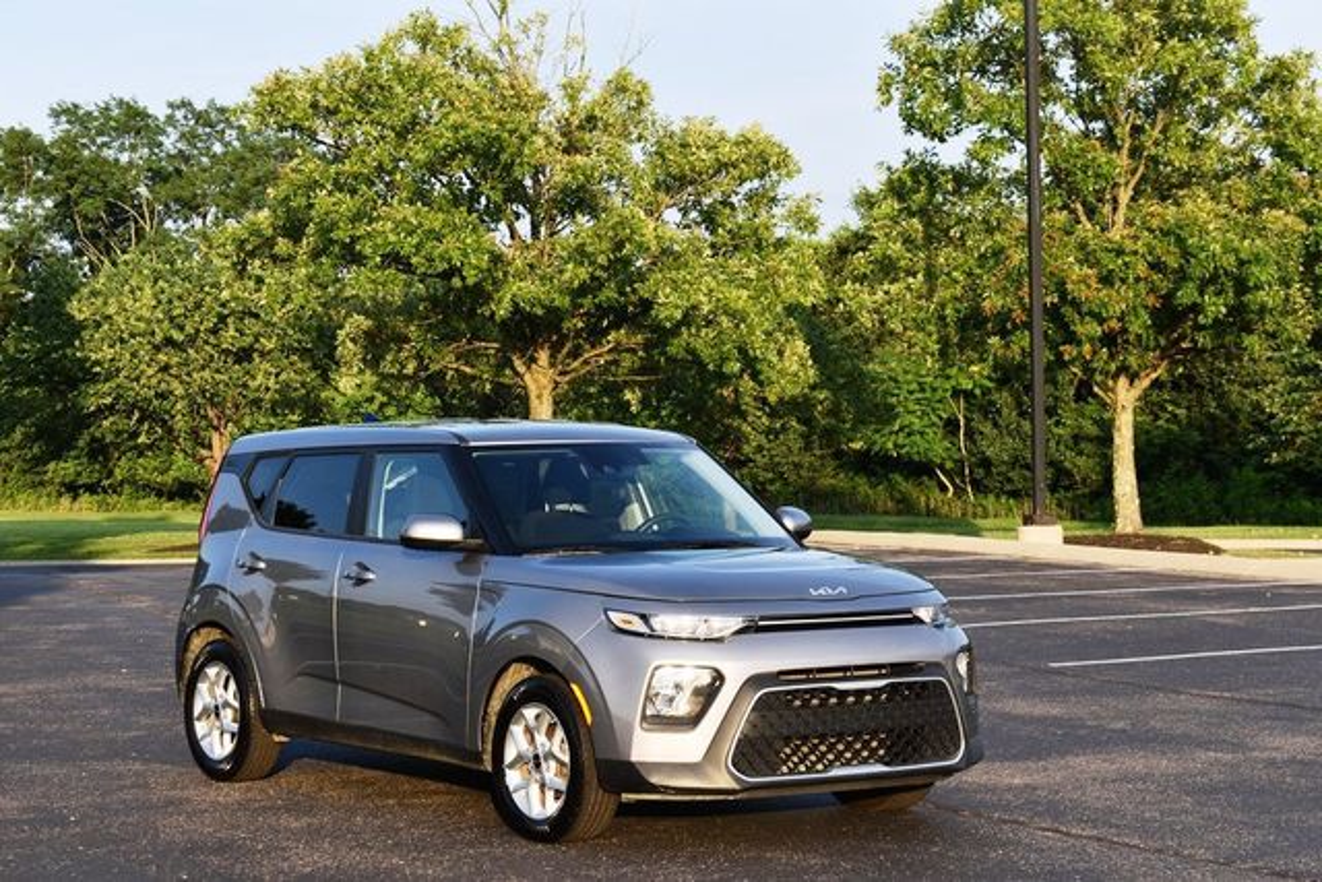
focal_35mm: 82
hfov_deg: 24.6
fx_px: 3030
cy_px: 441
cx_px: 661
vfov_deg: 16.6
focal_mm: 55
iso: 200
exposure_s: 1/250
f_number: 8
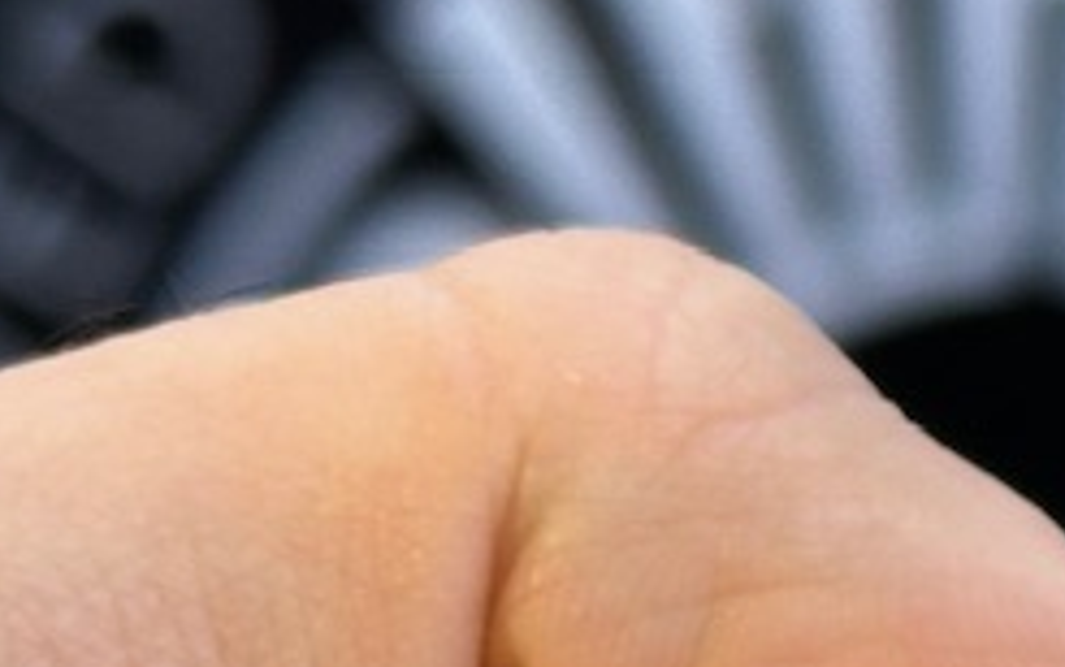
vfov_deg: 4.9
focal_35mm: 265
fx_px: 7695
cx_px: 2134
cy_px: 940
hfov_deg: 7.6
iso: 50
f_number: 1.78
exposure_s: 1/50
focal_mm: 6.86
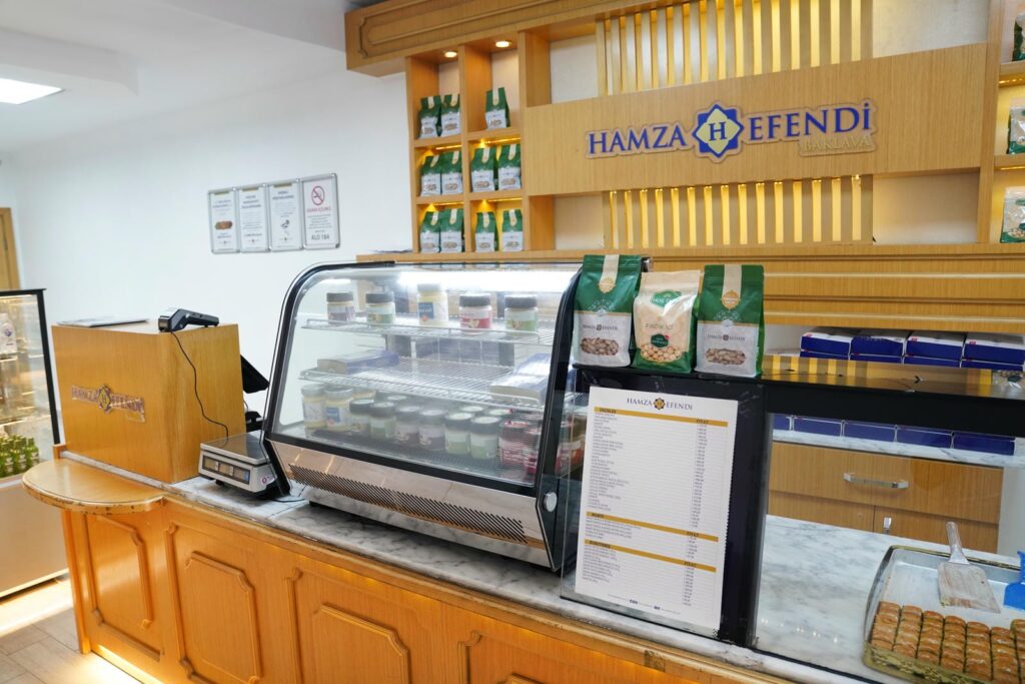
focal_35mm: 24
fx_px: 683
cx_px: 512
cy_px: 342
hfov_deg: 73.7
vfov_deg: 53.1
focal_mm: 24
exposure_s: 1/80
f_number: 4
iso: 1250
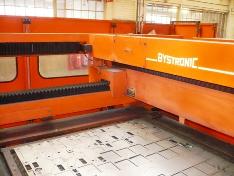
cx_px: 117
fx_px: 237
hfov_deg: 52.6
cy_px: 88
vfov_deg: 40.7
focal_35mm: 35
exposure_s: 1/30
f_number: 2.8
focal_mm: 5.8
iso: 640
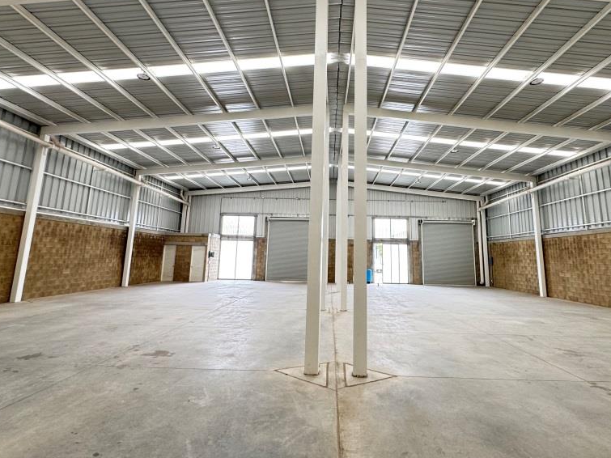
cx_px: 325
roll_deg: -1.4
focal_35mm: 19
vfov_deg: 68.4
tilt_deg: +10.1
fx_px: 335
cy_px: 199
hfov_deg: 84.6
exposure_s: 1/99
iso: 125
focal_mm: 2.22
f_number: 2.2
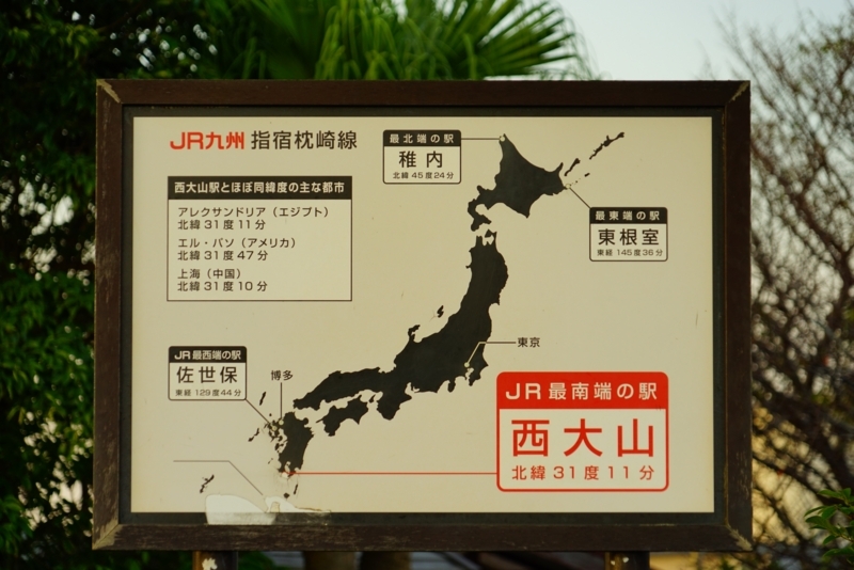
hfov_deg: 11.9
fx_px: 4081
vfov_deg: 8.0
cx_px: 427
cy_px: 285
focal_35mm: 172
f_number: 6.3
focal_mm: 172
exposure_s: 1/200
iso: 200
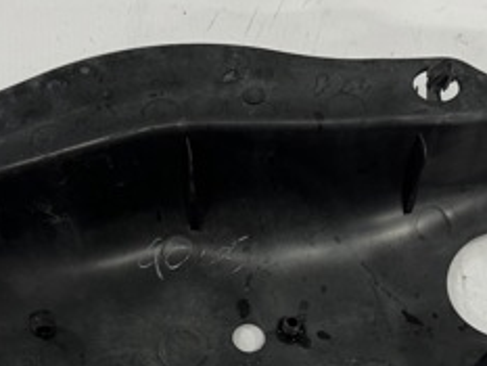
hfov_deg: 29.4
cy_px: 282
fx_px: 929
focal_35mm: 66
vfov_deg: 22.0
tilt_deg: -70.3
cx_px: 224
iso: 250
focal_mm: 6.76
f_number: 1.78
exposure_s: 1/50
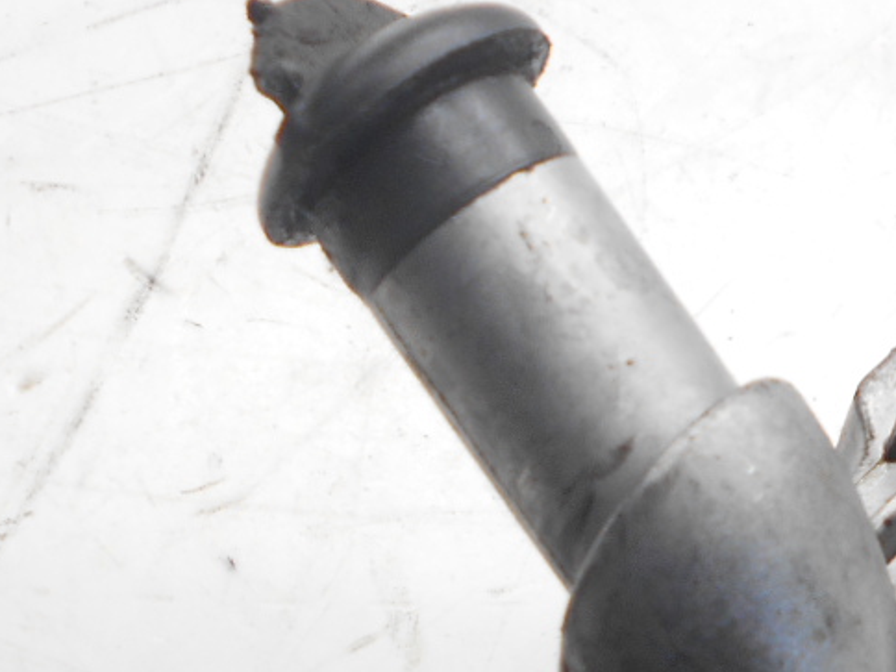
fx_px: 2226
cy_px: 796
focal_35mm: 86
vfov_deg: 16.5
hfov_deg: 22.6
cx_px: 657
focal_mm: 4.6
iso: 80
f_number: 3.2
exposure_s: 1/30
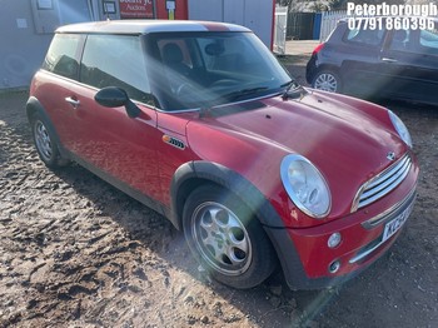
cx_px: 219
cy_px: 164
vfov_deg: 53.0
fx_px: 329
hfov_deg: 67.3
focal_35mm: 26
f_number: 1.6
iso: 32
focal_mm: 4.2
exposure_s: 1/666
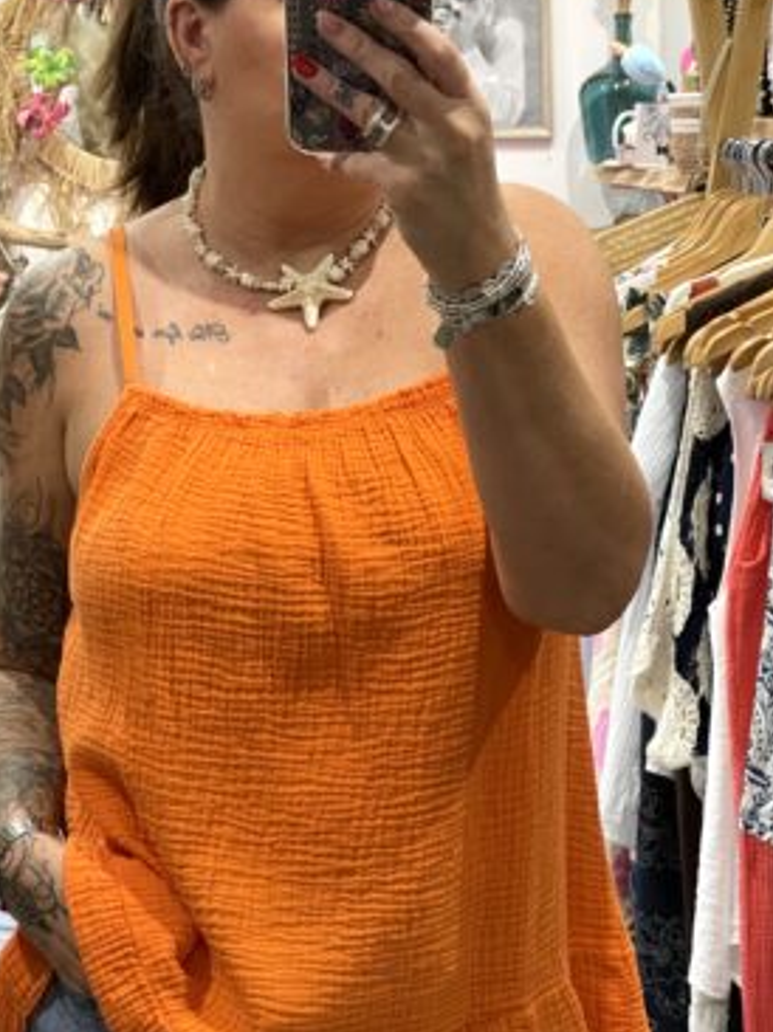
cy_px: 477
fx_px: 2087
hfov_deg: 21.0
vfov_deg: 27.8
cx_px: 367
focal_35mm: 70
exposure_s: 1/50
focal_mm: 7.5
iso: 200
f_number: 2.2
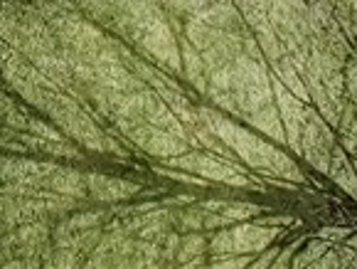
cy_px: -649
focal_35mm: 176
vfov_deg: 7.1
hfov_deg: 10.4
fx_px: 1817
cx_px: -340
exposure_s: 1/1000
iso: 100
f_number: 2.6
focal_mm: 4.49
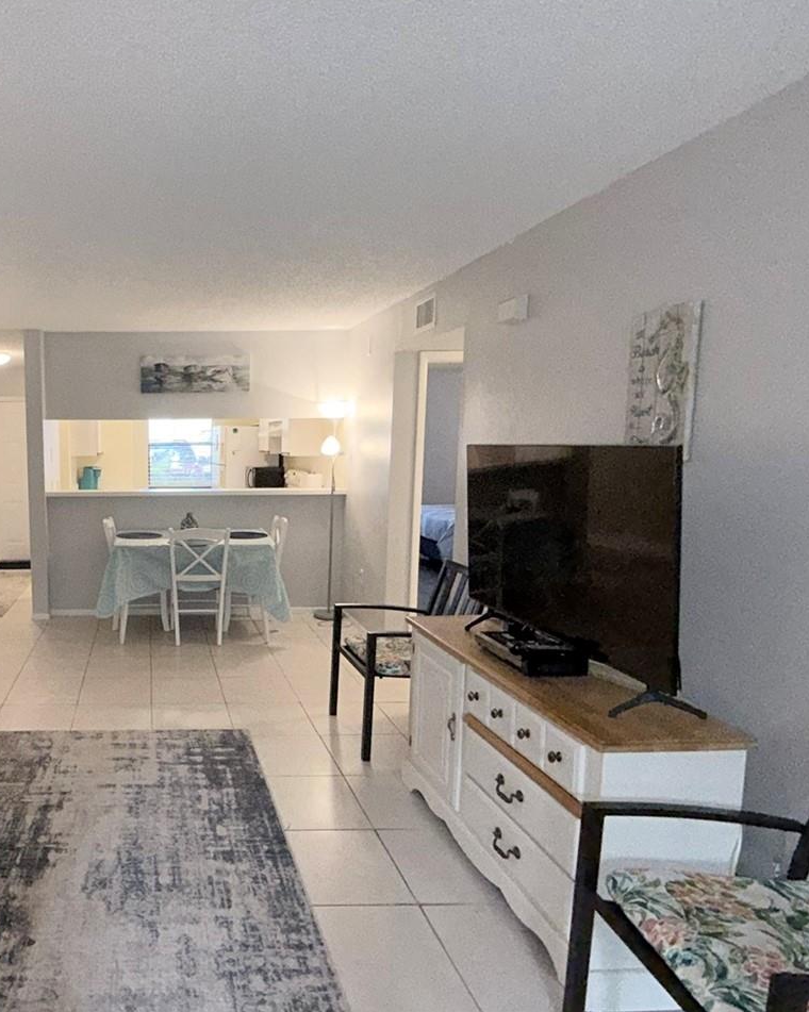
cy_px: 528
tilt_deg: -7.4
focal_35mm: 23
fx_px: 689
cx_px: 156
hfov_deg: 56.2
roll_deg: +0.4
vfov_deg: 72.6
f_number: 2.2
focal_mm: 2.22
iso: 250
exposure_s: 1/120
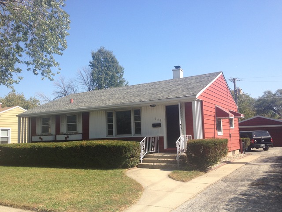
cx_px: 141
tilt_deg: +7.5
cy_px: 106
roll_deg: +0.7
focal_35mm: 35
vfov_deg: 40.7
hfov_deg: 52.6
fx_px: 285
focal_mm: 4.28
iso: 50
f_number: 2.4
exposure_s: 1/1004
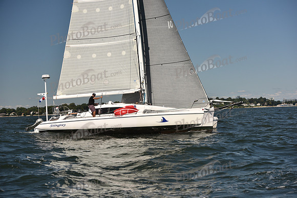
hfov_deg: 28.8
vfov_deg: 19.5
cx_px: 148
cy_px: 99
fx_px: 578
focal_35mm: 70
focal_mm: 70
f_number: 5
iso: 250
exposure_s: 1/1250
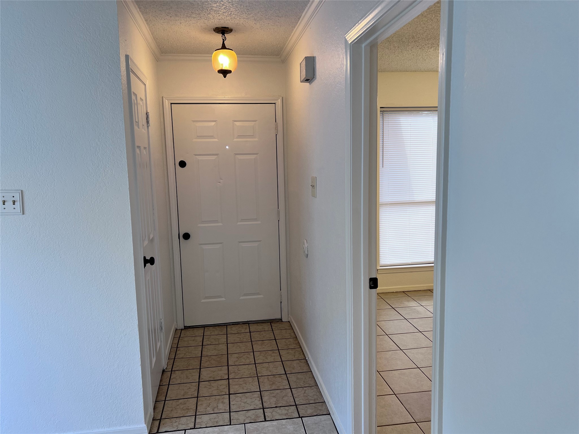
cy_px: 217
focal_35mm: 26
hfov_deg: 67.3
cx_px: 290
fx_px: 435
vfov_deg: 53.1
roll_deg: +1.3
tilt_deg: -8.8
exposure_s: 1/120
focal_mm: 5.7
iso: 50
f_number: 1.5
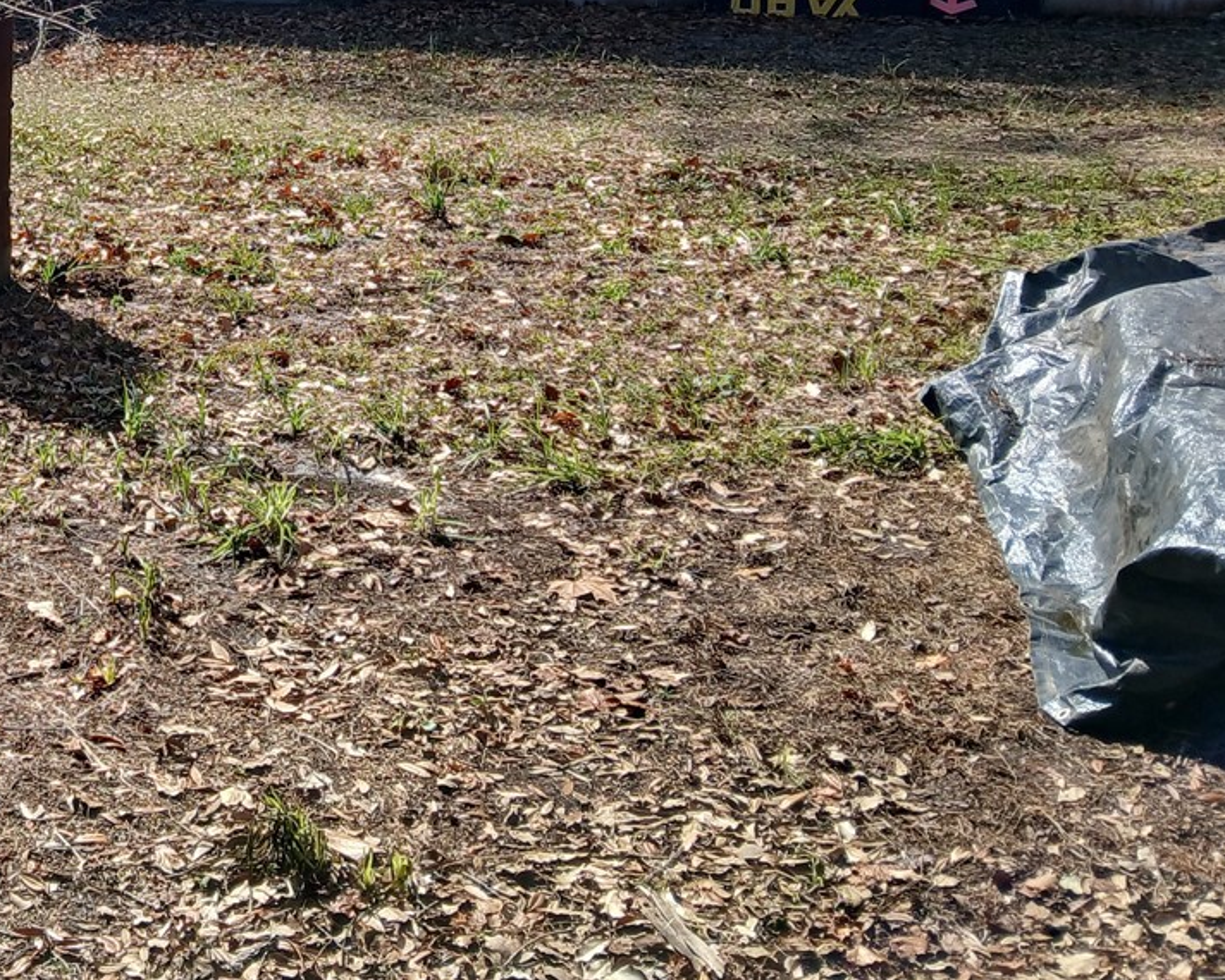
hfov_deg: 30.5
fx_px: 2067
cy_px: -24
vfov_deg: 25.3
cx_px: -21
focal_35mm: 57
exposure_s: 1/597
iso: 20
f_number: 1.8
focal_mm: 3.98
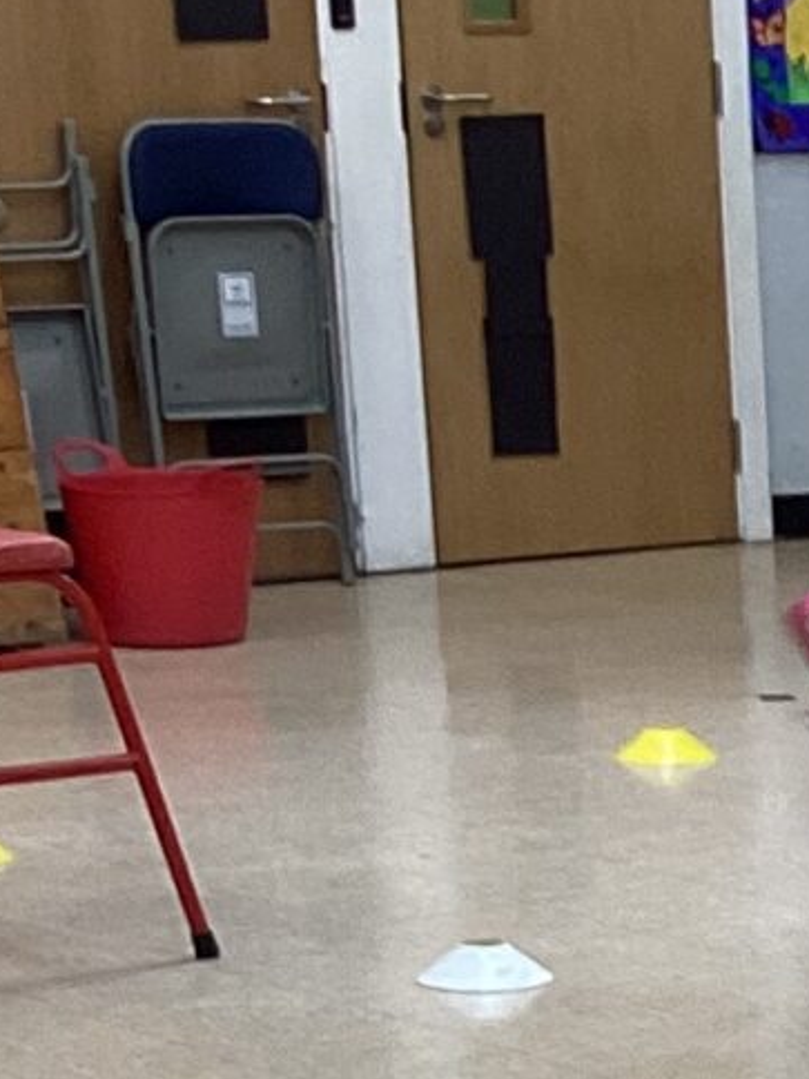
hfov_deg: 8.4
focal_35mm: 164
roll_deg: -0.4
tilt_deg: -19.5
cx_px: 1874
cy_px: 1578
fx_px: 5110
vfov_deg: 11.6
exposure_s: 1/50
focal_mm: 3.3
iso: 50
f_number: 2.4
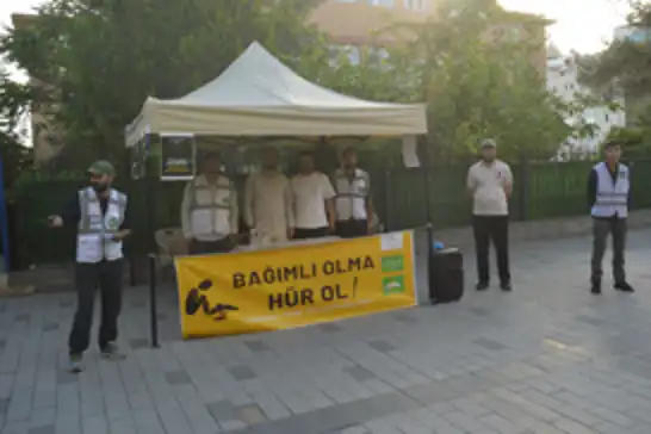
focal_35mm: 32
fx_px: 570
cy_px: 217
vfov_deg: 41.7
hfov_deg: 59.5
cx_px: 326
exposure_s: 1/125
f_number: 5.6
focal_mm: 21
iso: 220
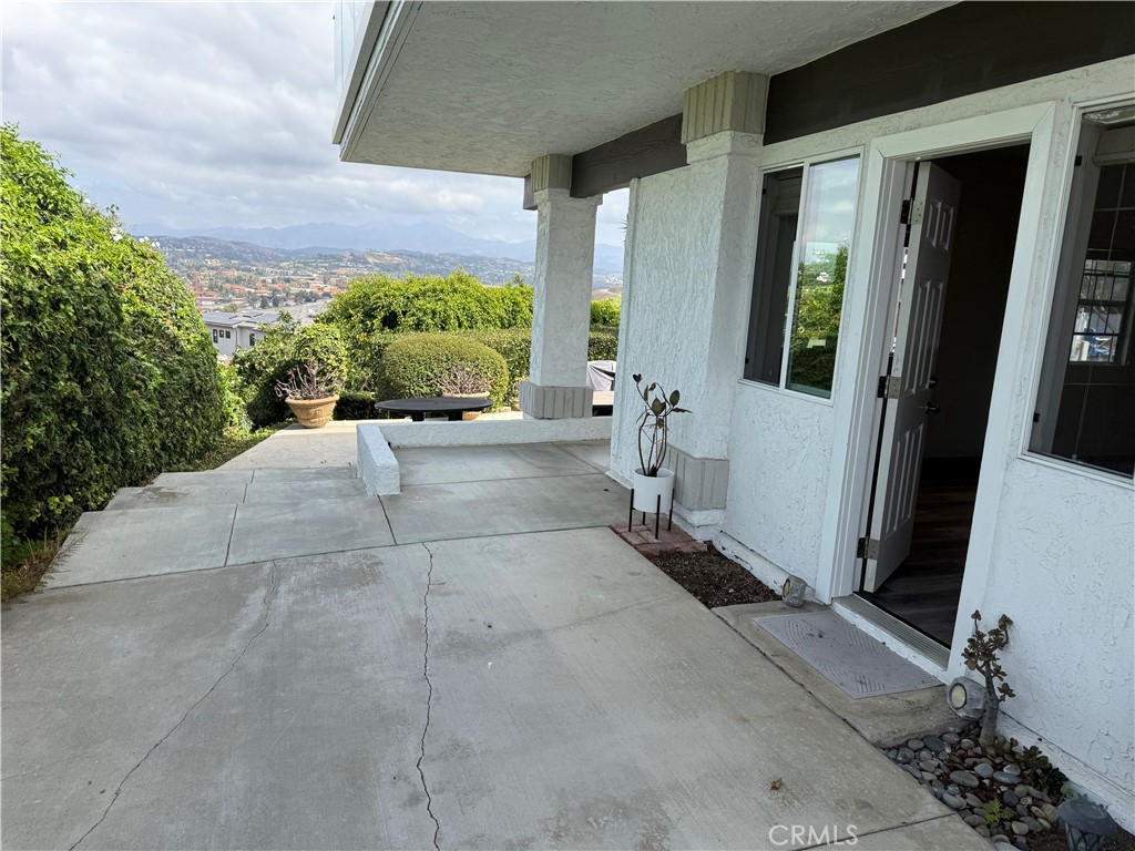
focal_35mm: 24
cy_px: 426
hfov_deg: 71.6
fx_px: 787
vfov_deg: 56.8
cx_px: 568
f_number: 1.78
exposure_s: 1/1949
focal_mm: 6.76
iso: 80
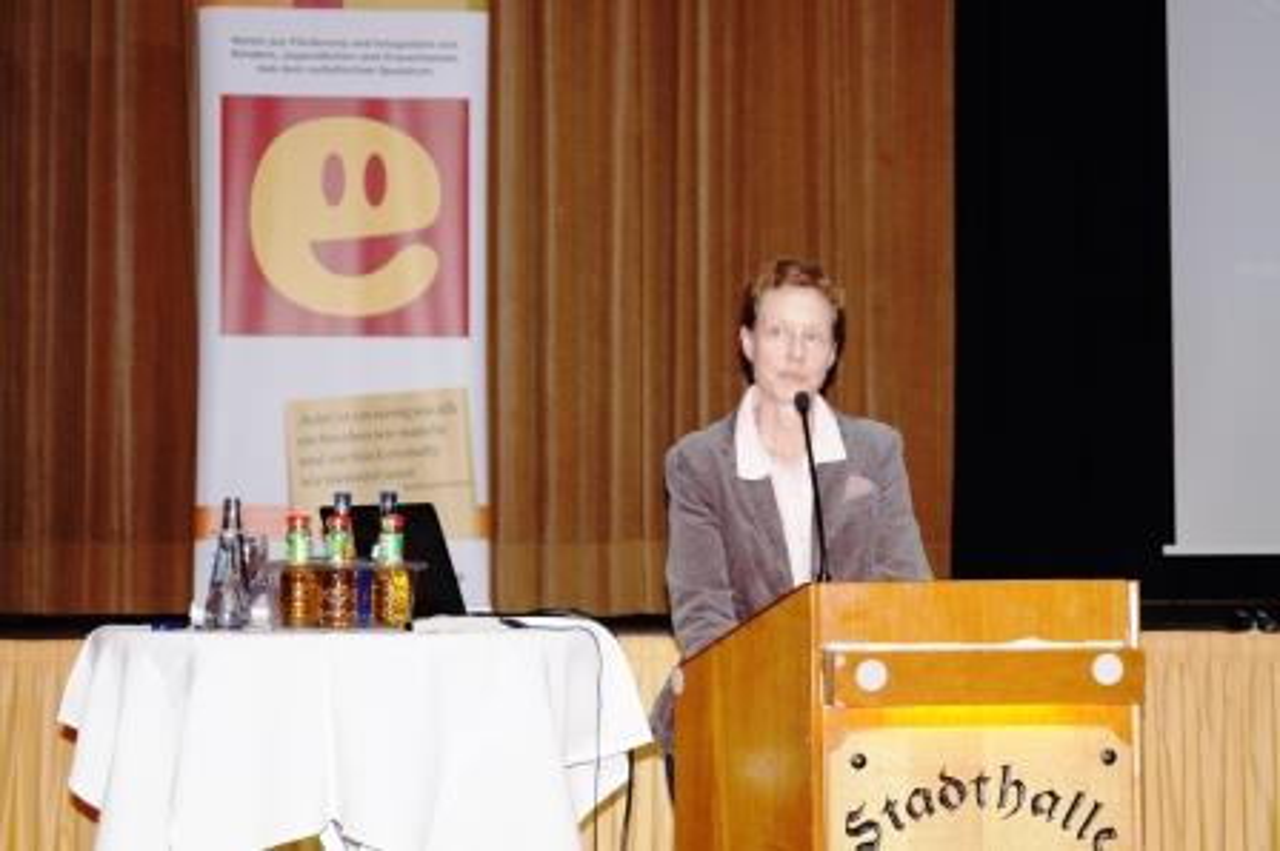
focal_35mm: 75
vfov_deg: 18.2
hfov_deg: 27.0
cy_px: 426
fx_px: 2665
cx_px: 640
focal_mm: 50
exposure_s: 1/60
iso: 1250
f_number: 5.6
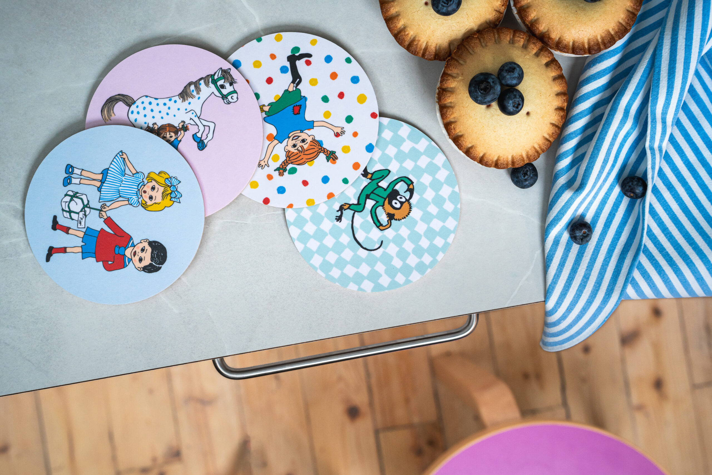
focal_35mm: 50
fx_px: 989
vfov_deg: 27.0
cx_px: 356
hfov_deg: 39.6
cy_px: 238
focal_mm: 50
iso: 640
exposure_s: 1/25
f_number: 8
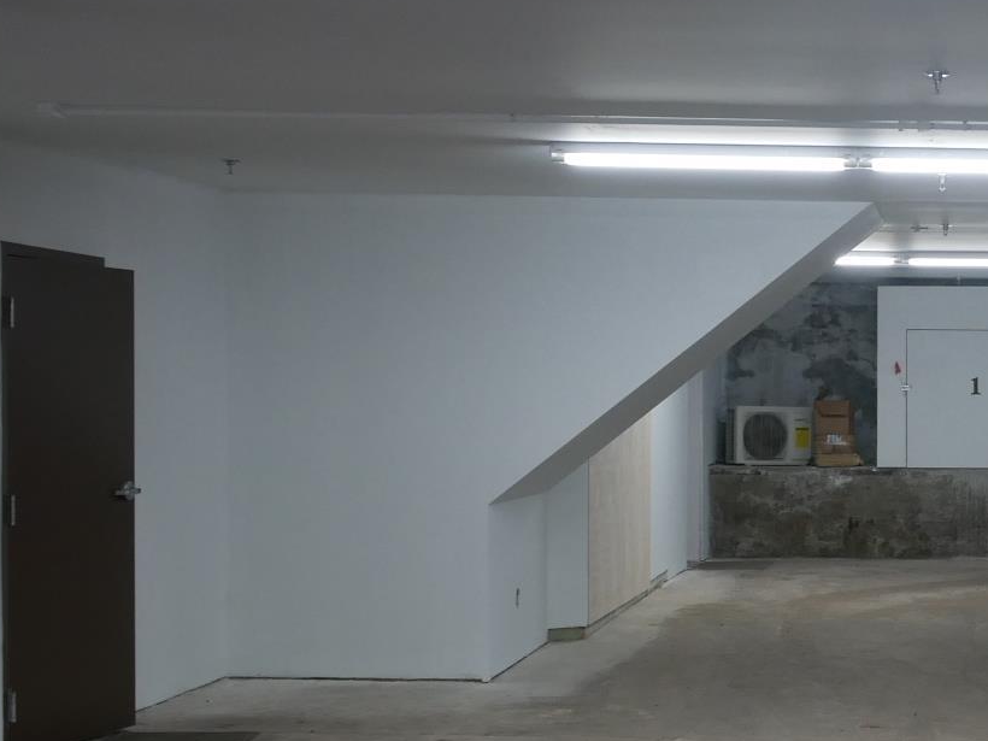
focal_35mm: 72
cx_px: 1082
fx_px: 2055
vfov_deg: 20.4
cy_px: 470
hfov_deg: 25.1
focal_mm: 13
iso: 500
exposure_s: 1/60
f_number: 4
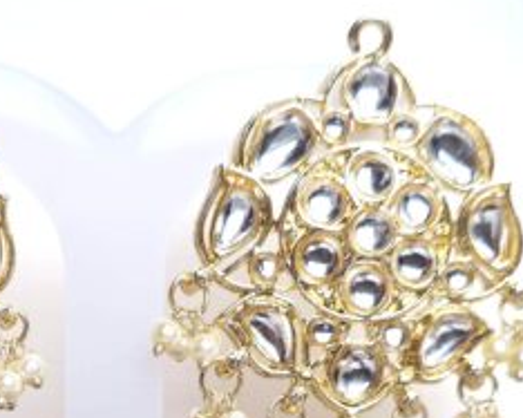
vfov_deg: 19.3
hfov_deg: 24.8
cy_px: 464
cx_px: 143
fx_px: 1176
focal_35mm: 76
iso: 50
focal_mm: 5.4
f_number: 1.8
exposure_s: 1/230
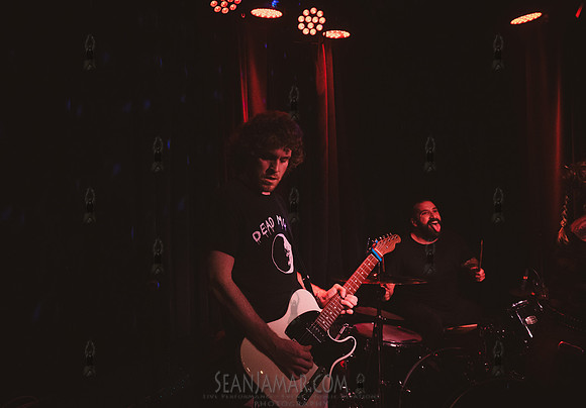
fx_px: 523
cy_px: 192
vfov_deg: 42.6
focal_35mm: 32
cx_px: 261
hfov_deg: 58.4
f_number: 4
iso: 10000
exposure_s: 1/400
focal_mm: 29
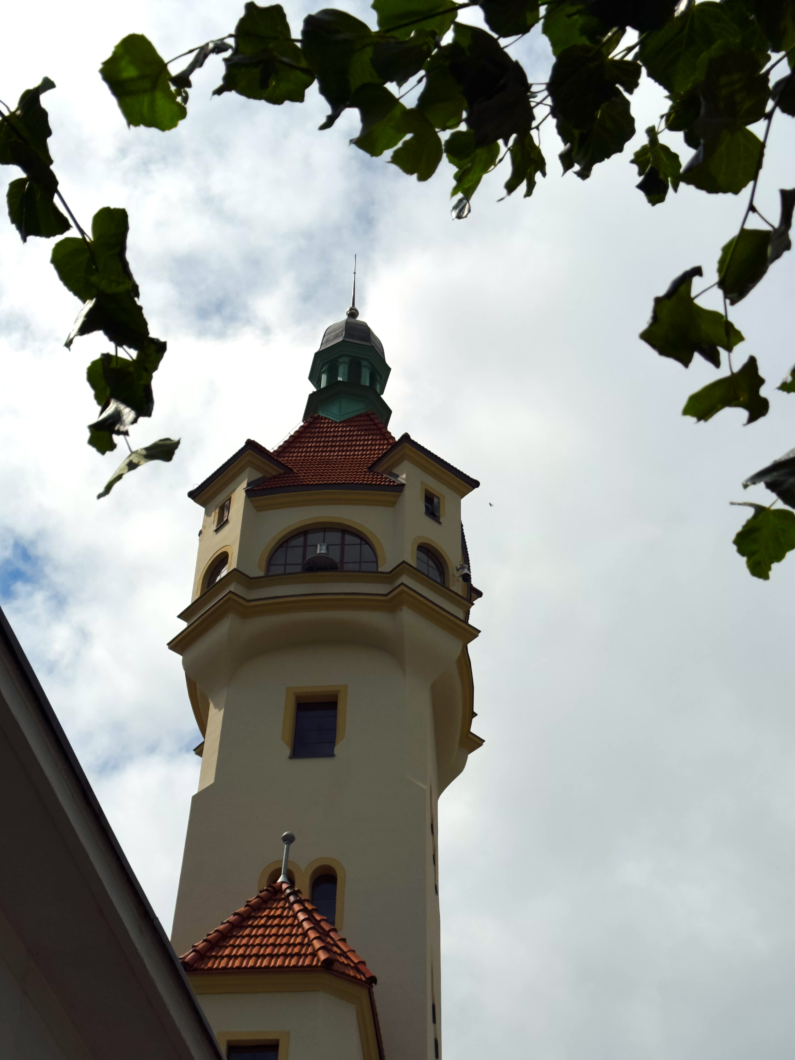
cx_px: 404
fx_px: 1501
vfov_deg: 38.9
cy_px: 525
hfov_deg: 29.7
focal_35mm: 49
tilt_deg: +46.9
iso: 40
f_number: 1.78
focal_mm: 6.86
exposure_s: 1/23256
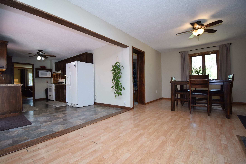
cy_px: 82
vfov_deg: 77.3
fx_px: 102
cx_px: 123
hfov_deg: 100.4
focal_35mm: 15
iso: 400
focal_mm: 10
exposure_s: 1/80
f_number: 4.5
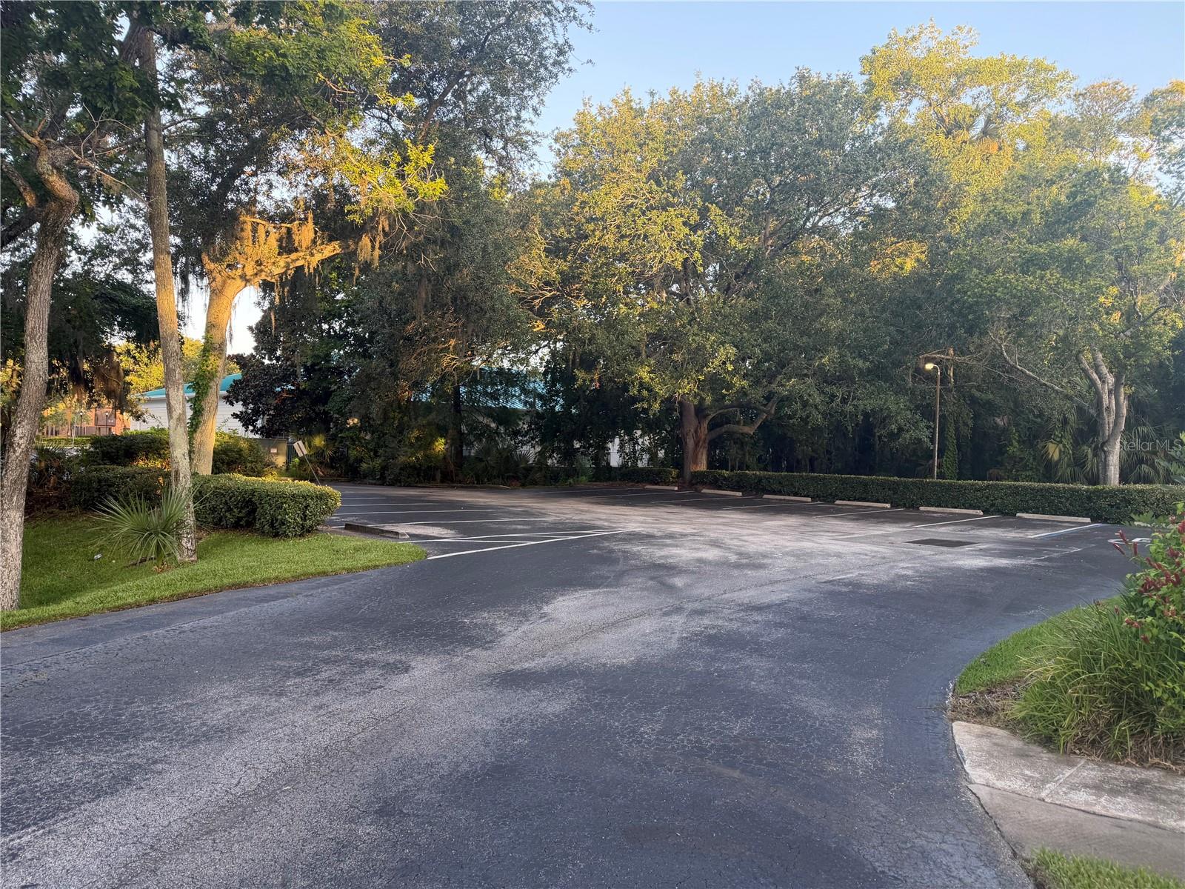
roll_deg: -2.7
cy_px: 444
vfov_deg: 56.8
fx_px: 822
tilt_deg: +0.2
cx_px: 592
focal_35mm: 24
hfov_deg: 71.6
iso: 80
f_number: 1.78
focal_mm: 6.76
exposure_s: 1/172
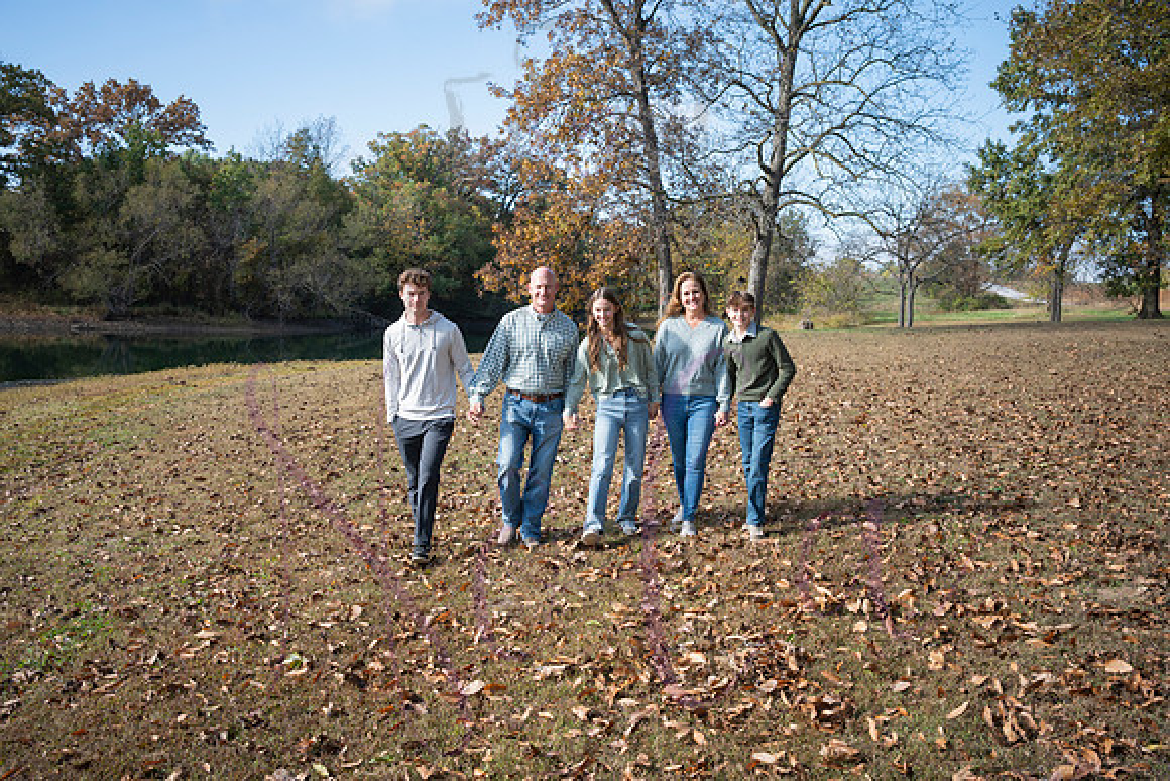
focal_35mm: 34
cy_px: 392
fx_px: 1112
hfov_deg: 55.5
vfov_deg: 38.7
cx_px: 591
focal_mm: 32
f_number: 6.3
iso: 400
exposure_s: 1/640
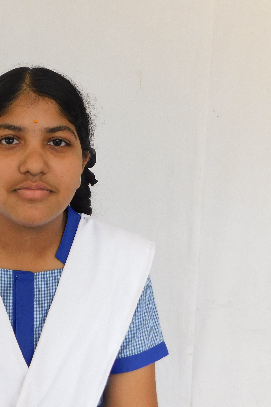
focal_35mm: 32
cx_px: 19
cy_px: 203
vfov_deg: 58.7
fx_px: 361
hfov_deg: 37.9
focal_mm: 4
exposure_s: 1/200
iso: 125
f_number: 3
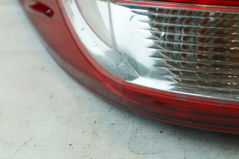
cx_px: 195
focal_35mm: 84
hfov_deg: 23.8
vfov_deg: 15.9
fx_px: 557
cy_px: 4
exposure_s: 1/60
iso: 100
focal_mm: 26
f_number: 4
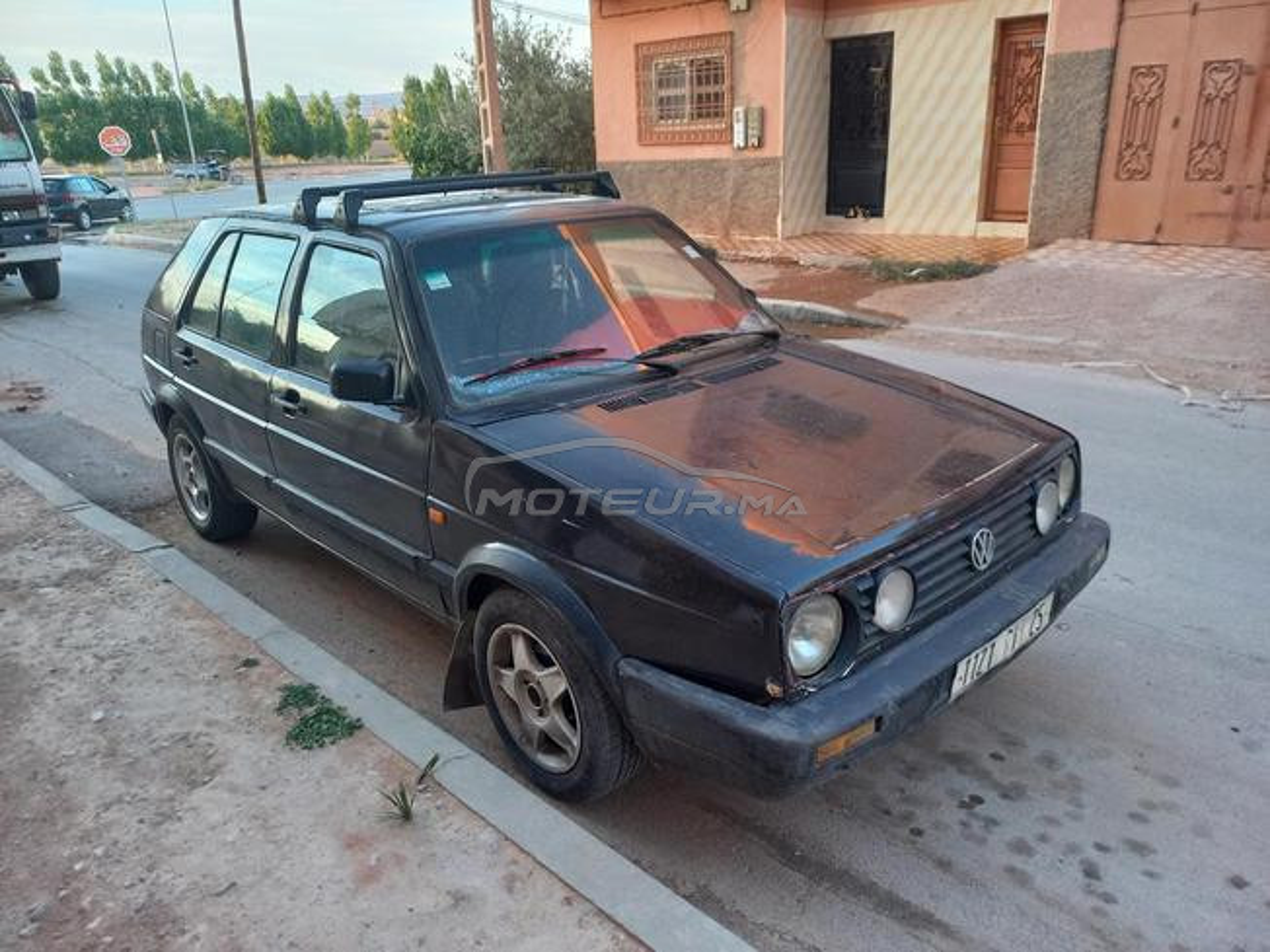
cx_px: 635
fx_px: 917
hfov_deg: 69.4
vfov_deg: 54.9
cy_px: 476
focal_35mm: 25
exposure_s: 1/50
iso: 100
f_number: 1.8
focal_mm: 4.65
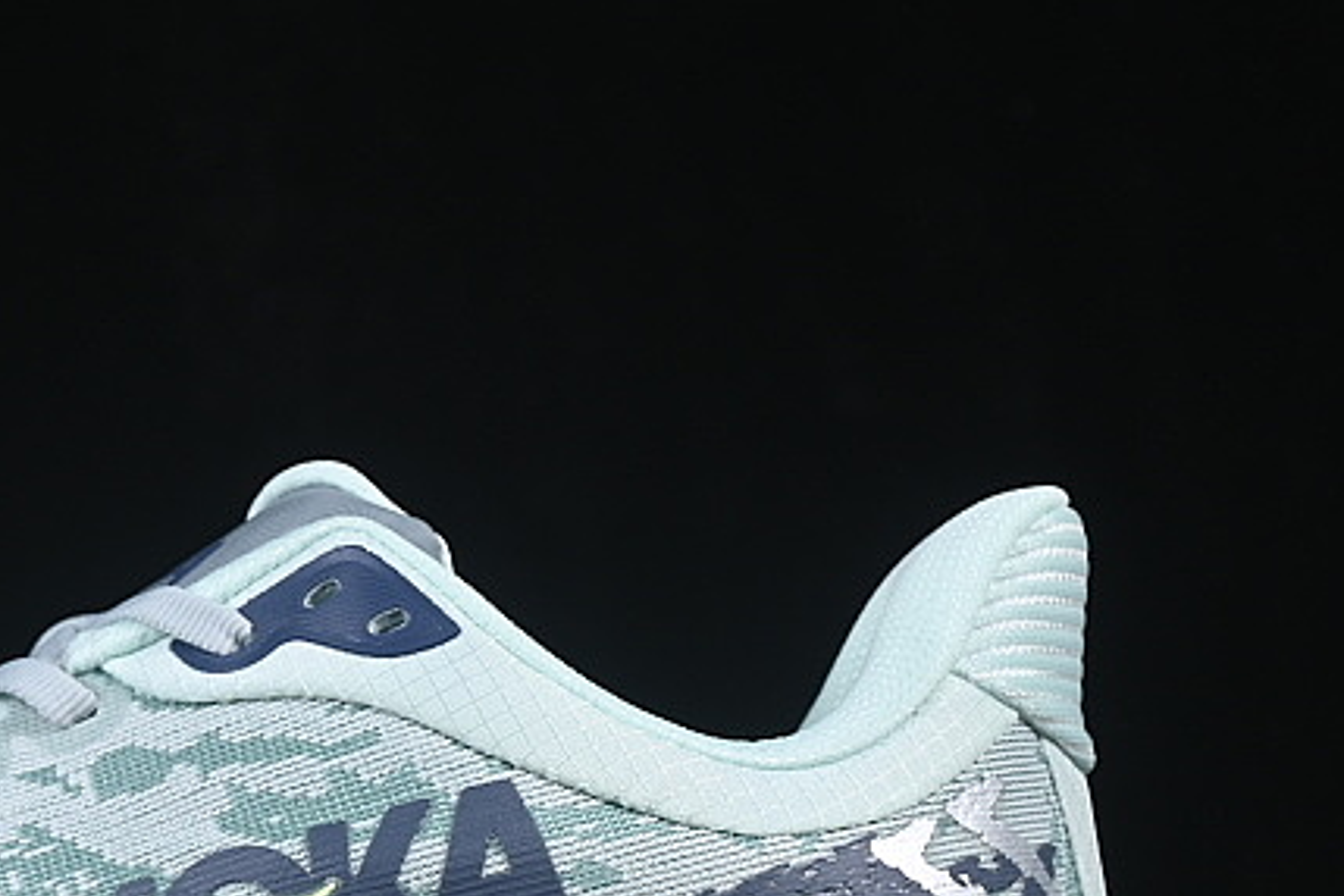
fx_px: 7055
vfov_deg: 7.2
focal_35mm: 189
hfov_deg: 10.8
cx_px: 63
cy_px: 799
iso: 160
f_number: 8
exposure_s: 1/80
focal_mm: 50
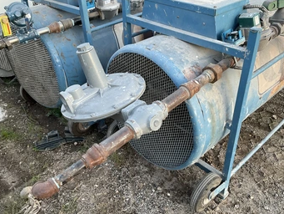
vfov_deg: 41.8
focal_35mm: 34
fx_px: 279
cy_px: 108
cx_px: 147
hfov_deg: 53.9
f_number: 1.8
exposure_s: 1/122
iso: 64
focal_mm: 3
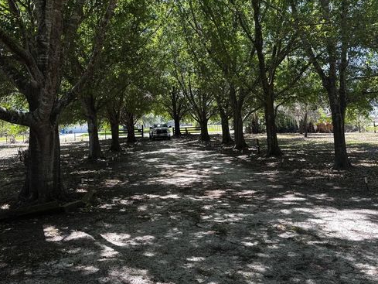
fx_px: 371
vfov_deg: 41.4
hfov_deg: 53.8
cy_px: 101
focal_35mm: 34
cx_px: 168
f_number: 1.6
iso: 40
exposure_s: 1/191
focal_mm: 5.96
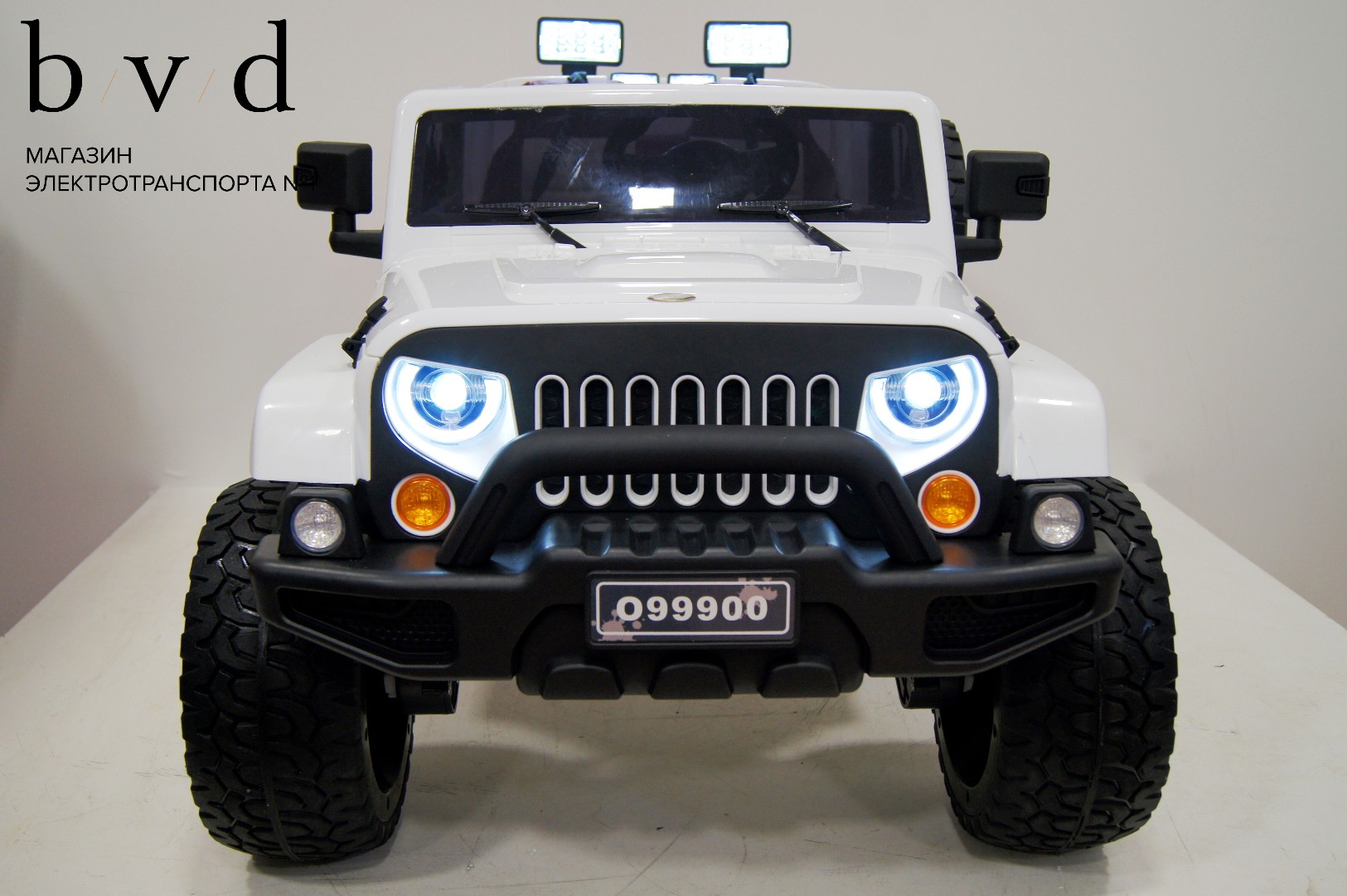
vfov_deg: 36.8
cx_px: 674
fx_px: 1346
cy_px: 448
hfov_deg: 53.2
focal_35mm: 36
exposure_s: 1/40
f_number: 4
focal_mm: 24
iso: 320
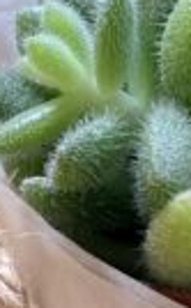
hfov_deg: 6.6
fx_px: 1635
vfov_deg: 10.4
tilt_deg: -9.4
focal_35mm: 195
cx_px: 281
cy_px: -138
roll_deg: -1.1
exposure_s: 1/100
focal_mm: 6.76
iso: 200
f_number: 1.78
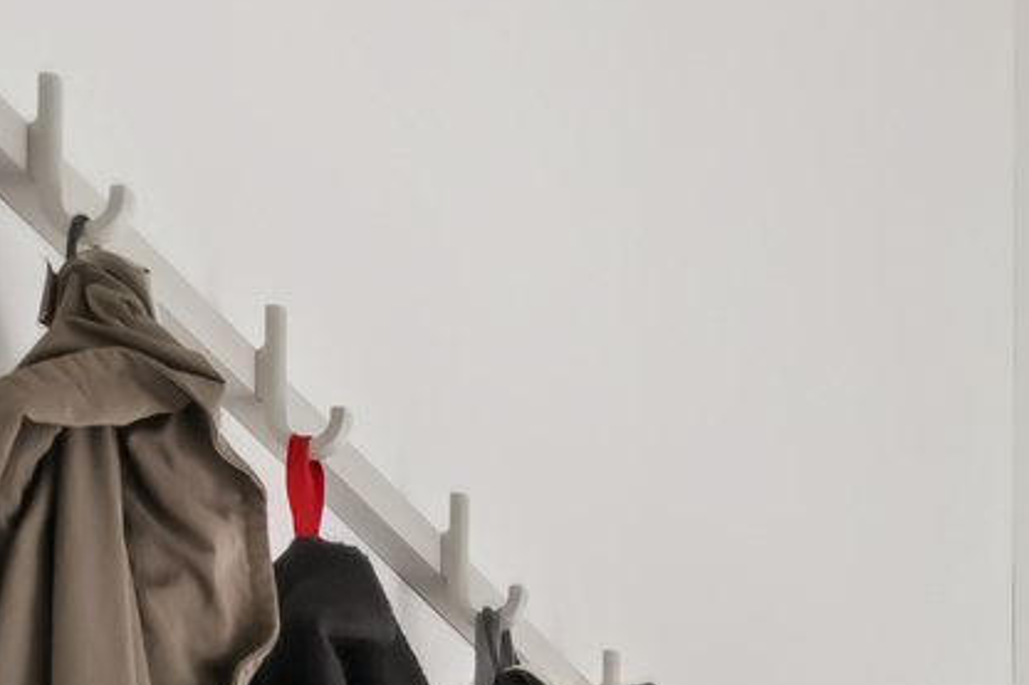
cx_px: 2340
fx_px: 3914
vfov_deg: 7.9
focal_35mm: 137
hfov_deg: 12.4
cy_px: 2384
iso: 200
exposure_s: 1/1.25
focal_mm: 19
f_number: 9
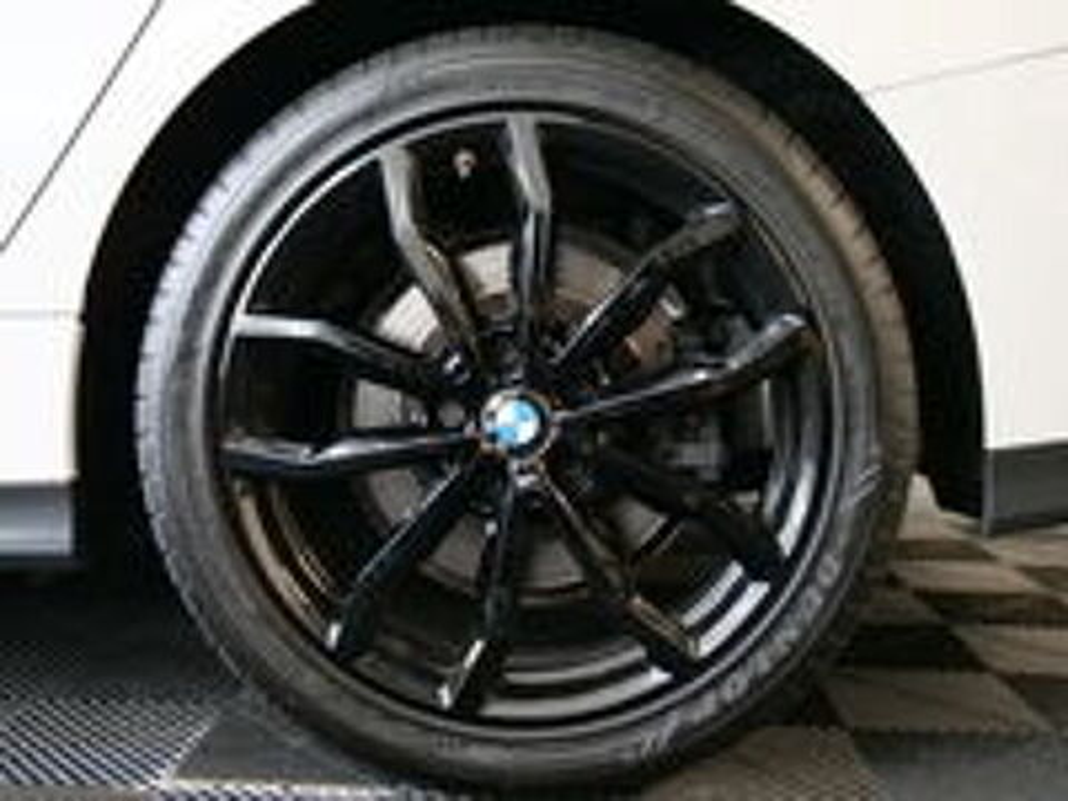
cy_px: 400
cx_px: 534
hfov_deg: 46.8
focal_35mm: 40
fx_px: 1234
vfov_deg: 36.0
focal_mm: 20
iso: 2500
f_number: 3.3
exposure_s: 1/60
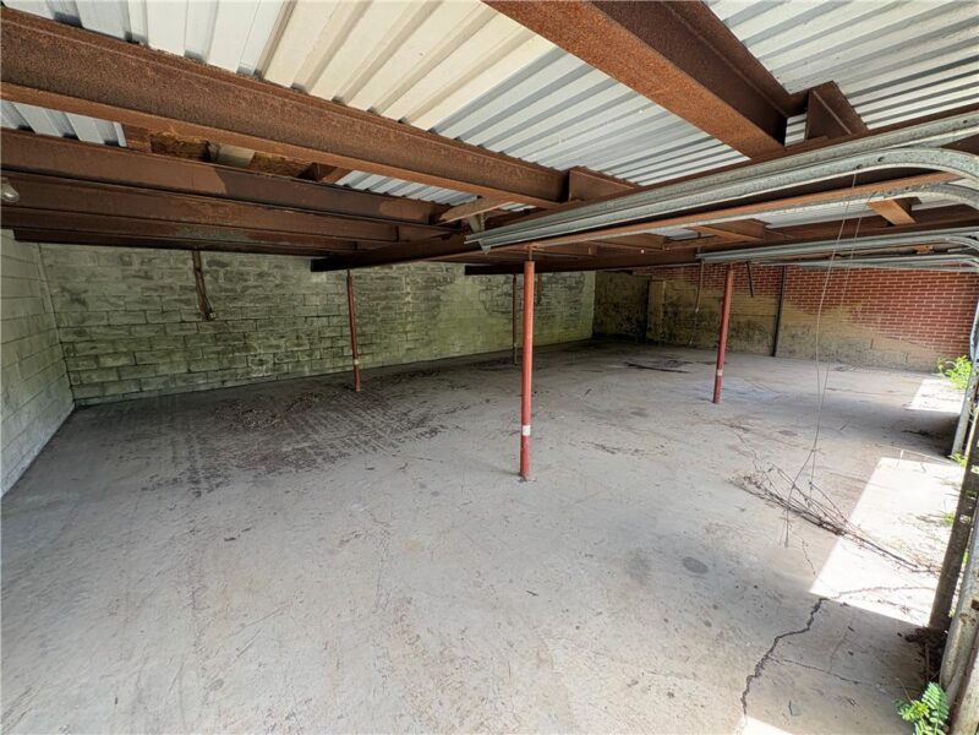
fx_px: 396
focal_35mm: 14
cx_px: 490
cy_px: 368
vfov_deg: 85.7
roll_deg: +1.4
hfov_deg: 102.1
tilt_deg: -10.2
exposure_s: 1/99
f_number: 2.2
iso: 80
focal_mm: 2.22
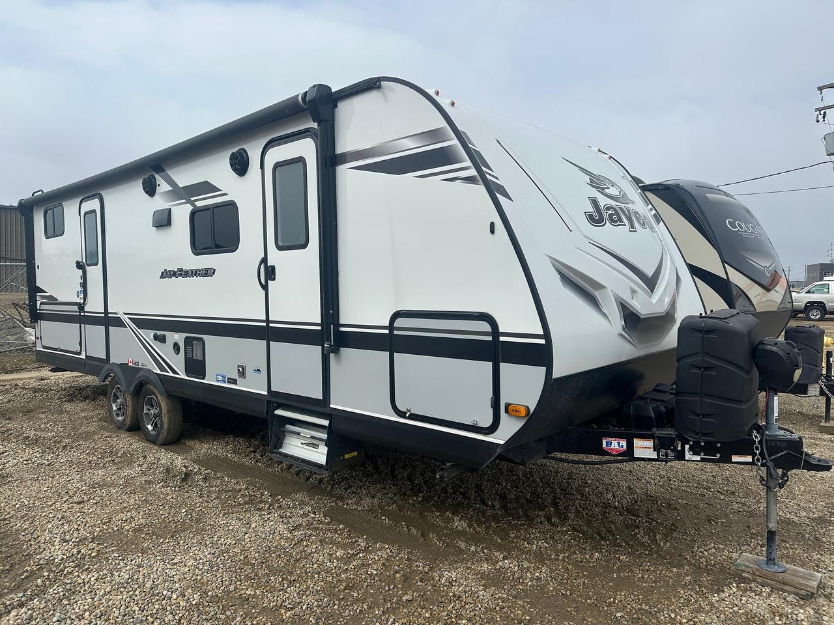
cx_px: 417
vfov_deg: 56.8
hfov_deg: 71.6
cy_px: 312
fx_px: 578
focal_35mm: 24
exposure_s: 1/7576
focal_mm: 6.86
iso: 80
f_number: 1.78
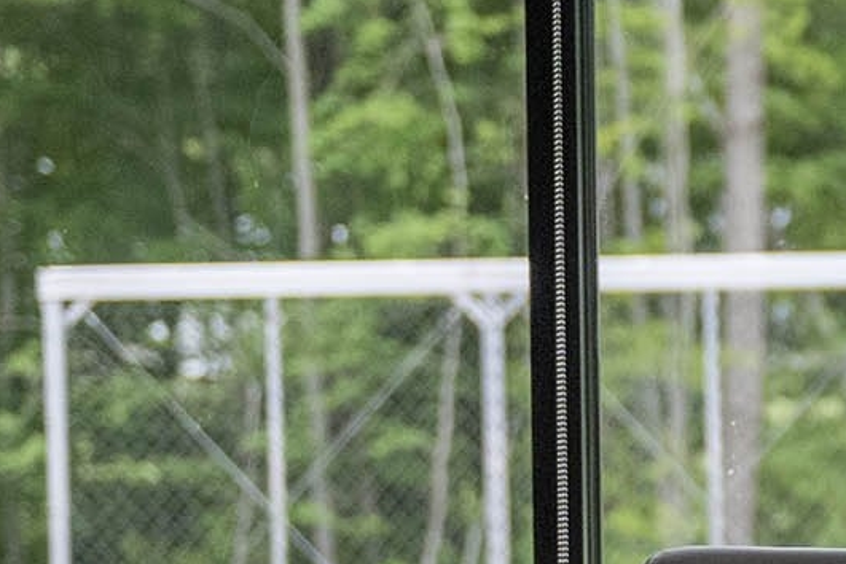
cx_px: 2079
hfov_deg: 6.6
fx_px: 6908
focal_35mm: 294
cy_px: 542
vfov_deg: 4.7
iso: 800
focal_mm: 52
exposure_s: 1/2000
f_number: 2.8
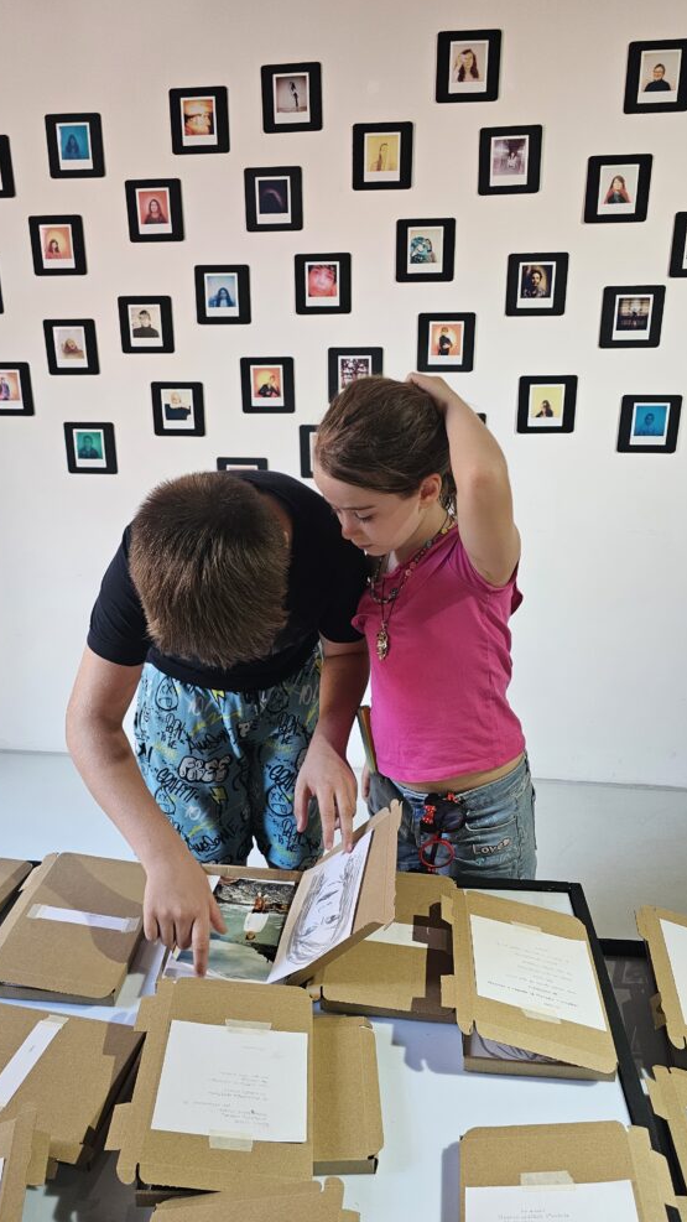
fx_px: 842
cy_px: 608
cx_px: 319
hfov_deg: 44.3
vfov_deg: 71.9
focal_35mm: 26
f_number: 1.7
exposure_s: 1/100
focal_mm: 6.3
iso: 400
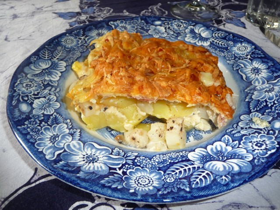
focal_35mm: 30
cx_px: 140
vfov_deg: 46.8
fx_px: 243
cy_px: 105
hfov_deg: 60.0
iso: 100
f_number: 3.4
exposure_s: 1/30
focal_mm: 5
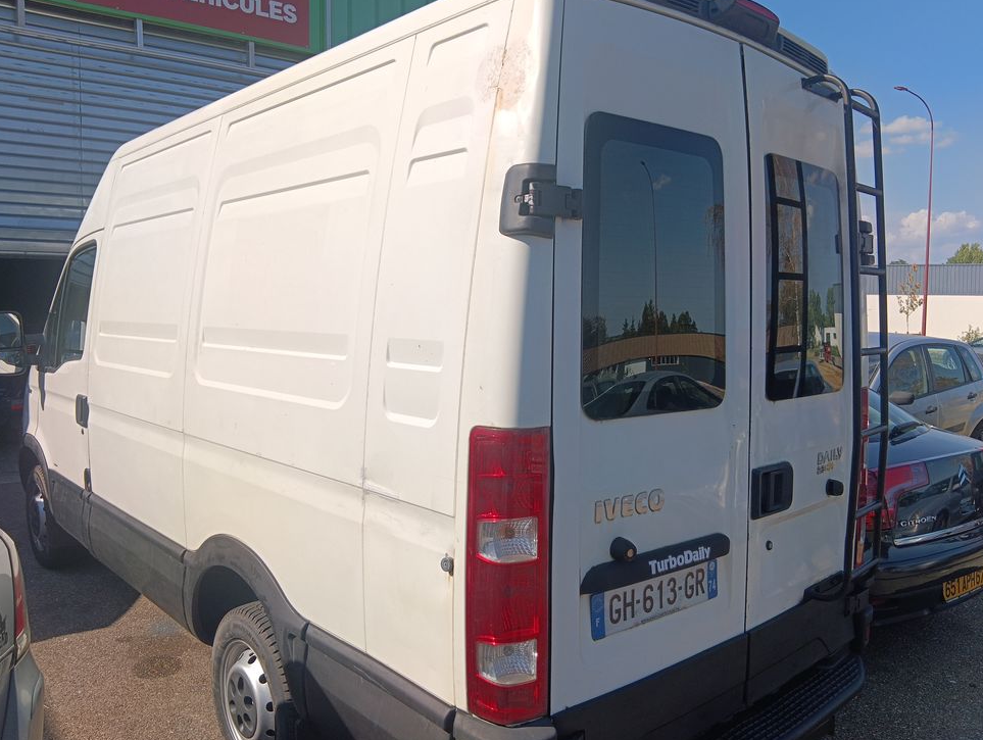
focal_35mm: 27
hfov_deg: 65.3
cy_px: 362
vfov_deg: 51.5
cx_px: 489
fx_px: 768
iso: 50
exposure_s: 1/882
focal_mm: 3.96
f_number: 1.8
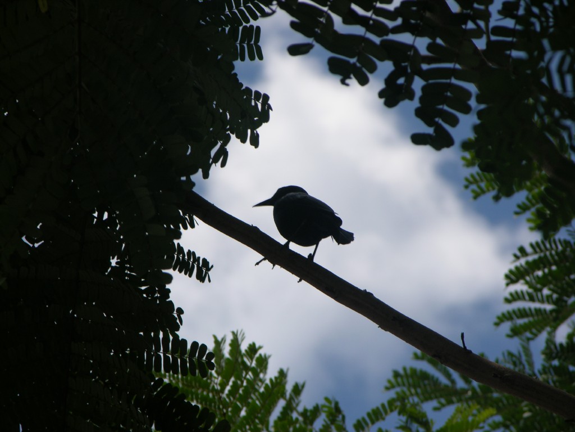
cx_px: 288
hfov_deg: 7.1
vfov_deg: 5.3
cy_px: 216
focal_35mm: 280
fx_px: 4651
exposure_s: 1/416
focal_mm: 71.2
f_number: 5.9
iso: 50
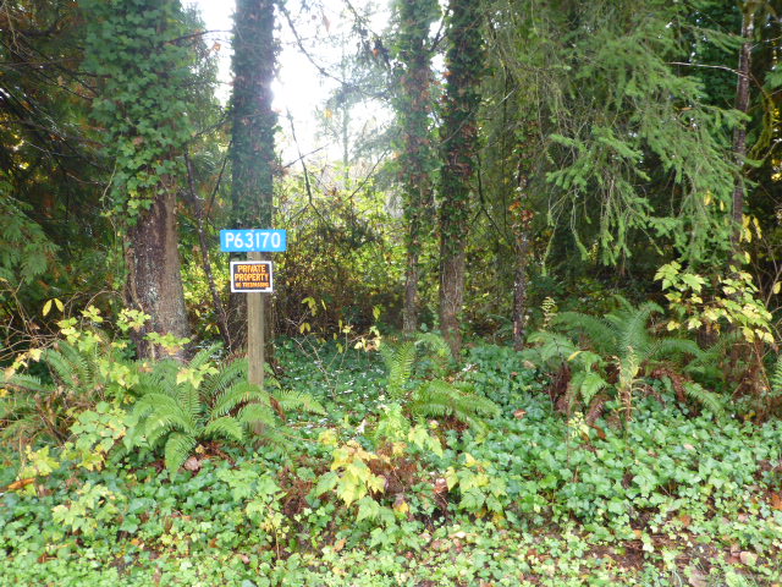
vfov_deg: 46.8
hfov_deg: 60.0
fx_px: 678
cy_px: 294
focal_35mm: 30
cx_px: 391
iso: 200
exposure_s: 1/60
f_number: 3.6
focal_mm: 5.4
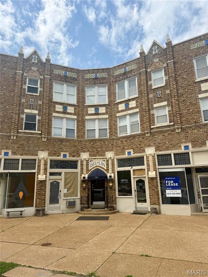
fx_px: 192
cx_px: 104
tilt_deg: +15.5
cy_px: 138
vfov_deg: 71.6
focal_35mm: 24
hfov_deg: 56.8
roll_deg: +1.3
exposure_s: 1/5319
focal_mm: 6.76
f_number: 1.78
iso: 80
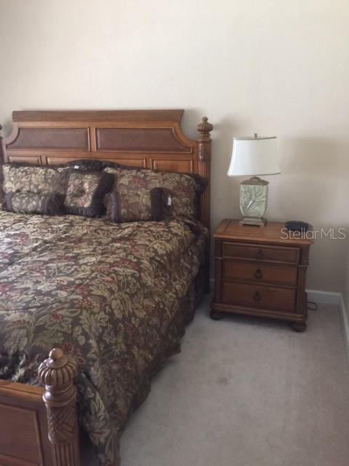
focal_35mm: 29
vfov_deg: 61.7
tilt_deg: -16.1
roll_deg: +2.1
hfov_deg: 48.2
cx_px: 174
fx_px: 390
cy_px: 233
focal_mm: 4.15
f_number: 2.2
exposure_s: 1/15
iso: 100
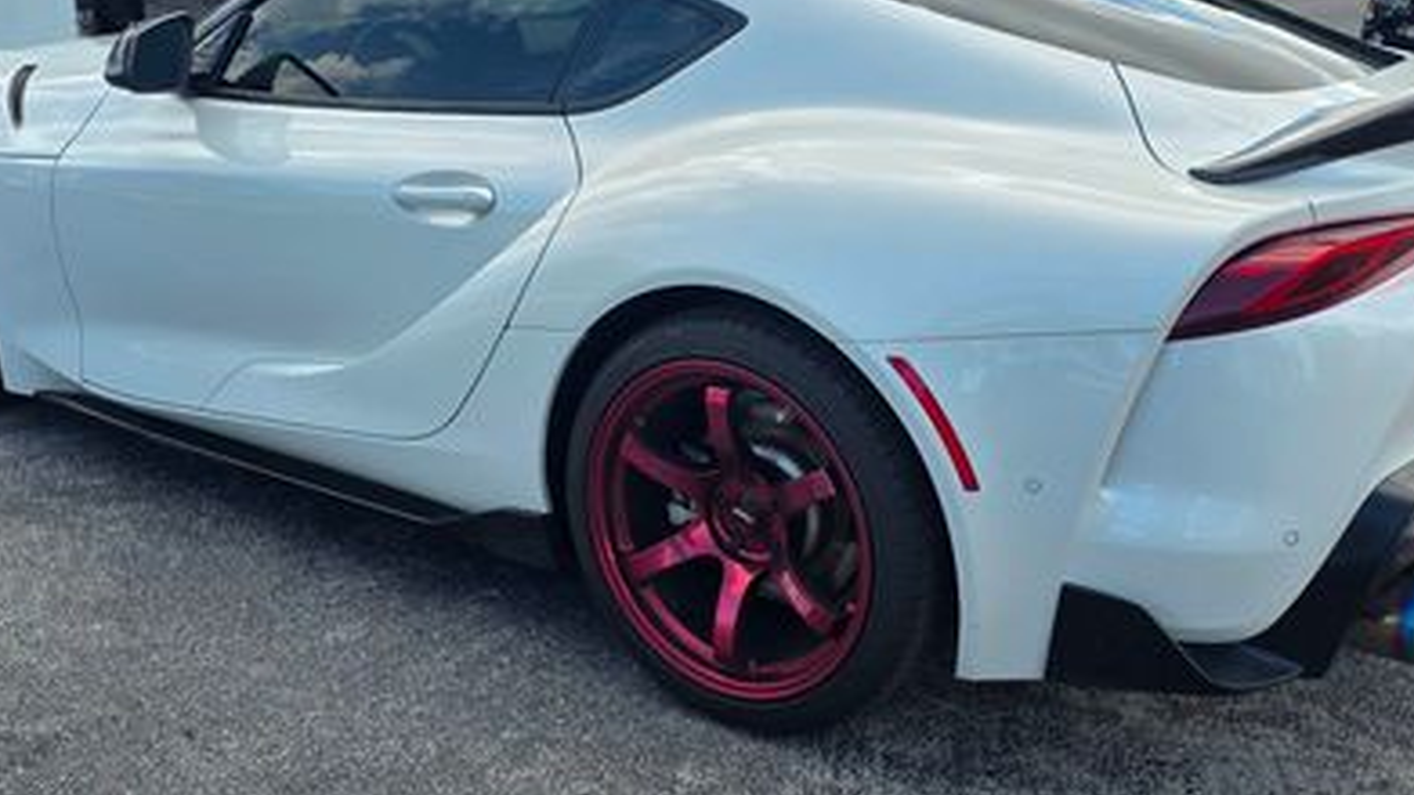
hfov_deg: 49.4
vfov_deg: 28.9
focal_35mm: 41
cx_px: 662
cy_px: 311
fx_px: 1537
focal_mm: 6.3
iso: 80
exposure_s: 1/2586
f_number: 1.7
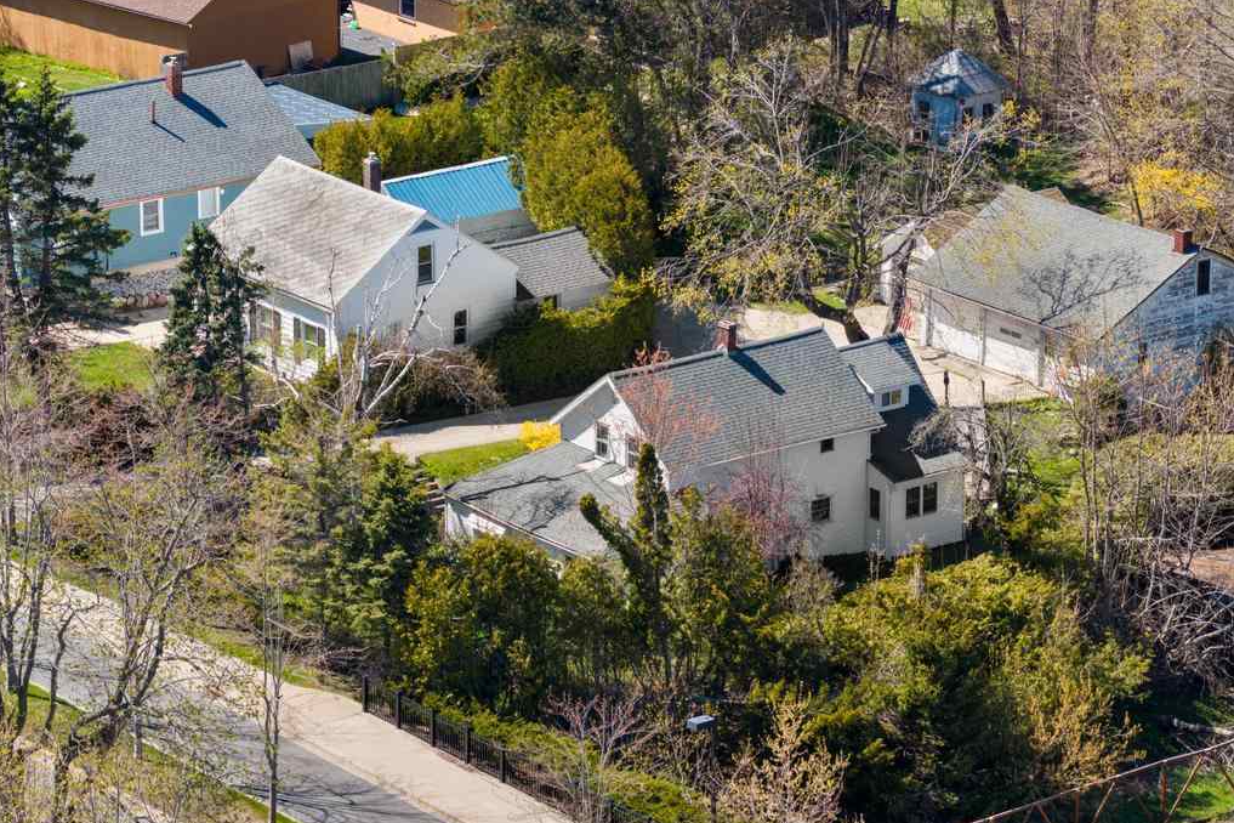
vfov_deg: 7.8
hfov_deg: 11.7
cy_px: 424
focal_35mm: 176
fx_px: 6032
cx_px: 614
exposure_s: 1/500
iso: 200
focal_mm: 40
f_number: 2.8
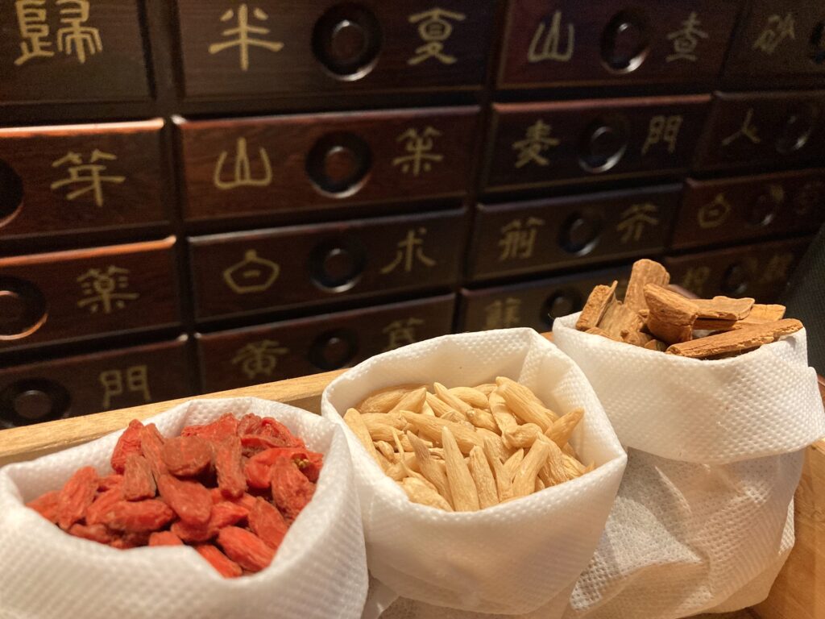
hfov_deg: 63.4
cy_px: 310
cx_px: 412
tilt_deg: -31.2
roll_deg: -5.8
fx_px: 667
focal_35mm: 28
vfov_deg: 49.7
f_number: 1.8
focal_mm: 3.99
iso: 320
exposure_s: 1/59
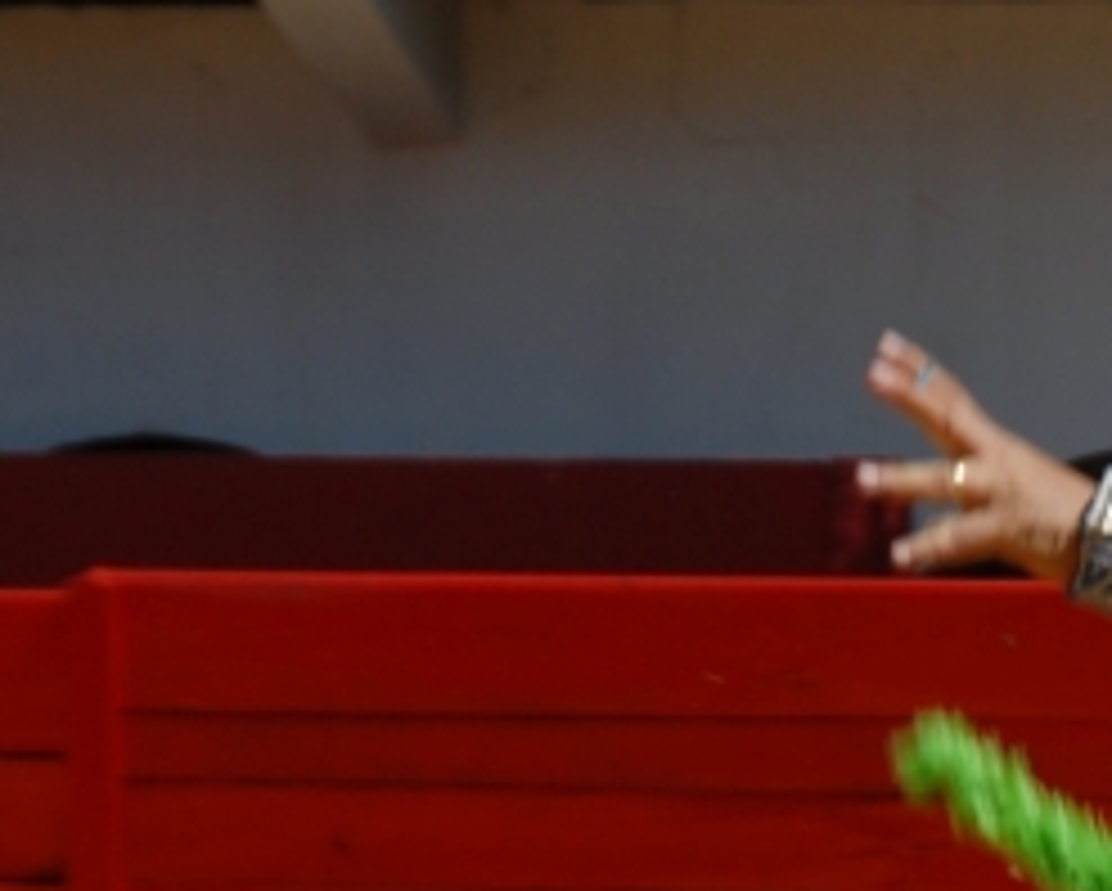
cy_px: 1501
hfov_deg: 3.5
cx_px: 1747
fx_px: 18245
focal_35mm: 554
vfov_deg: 2.8
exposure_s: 1/250
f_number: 9.5
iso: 100
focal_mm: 95
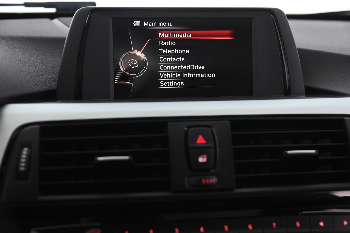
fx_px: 486
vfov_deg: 26.9
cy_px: 116
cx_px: 175
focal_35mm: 50
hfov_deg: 39.6
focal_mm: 50
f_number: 4
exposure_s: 1/30
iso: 2000
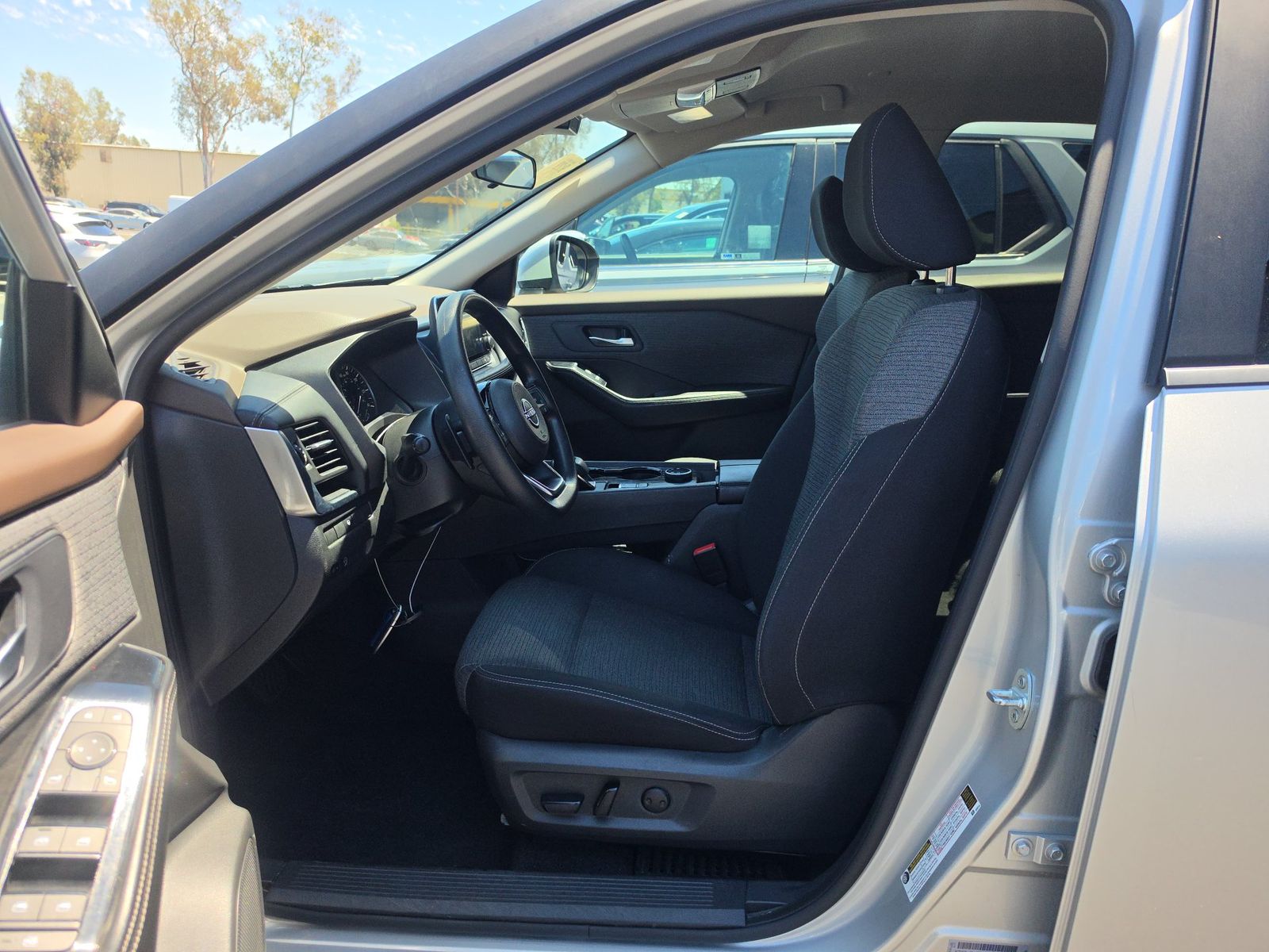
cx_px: 634
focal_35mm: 23
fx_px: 843
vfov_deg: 58.9
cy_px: 476
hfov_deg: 73.9
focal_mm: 6.5
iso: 63
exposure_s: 1/1894
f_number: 1.4
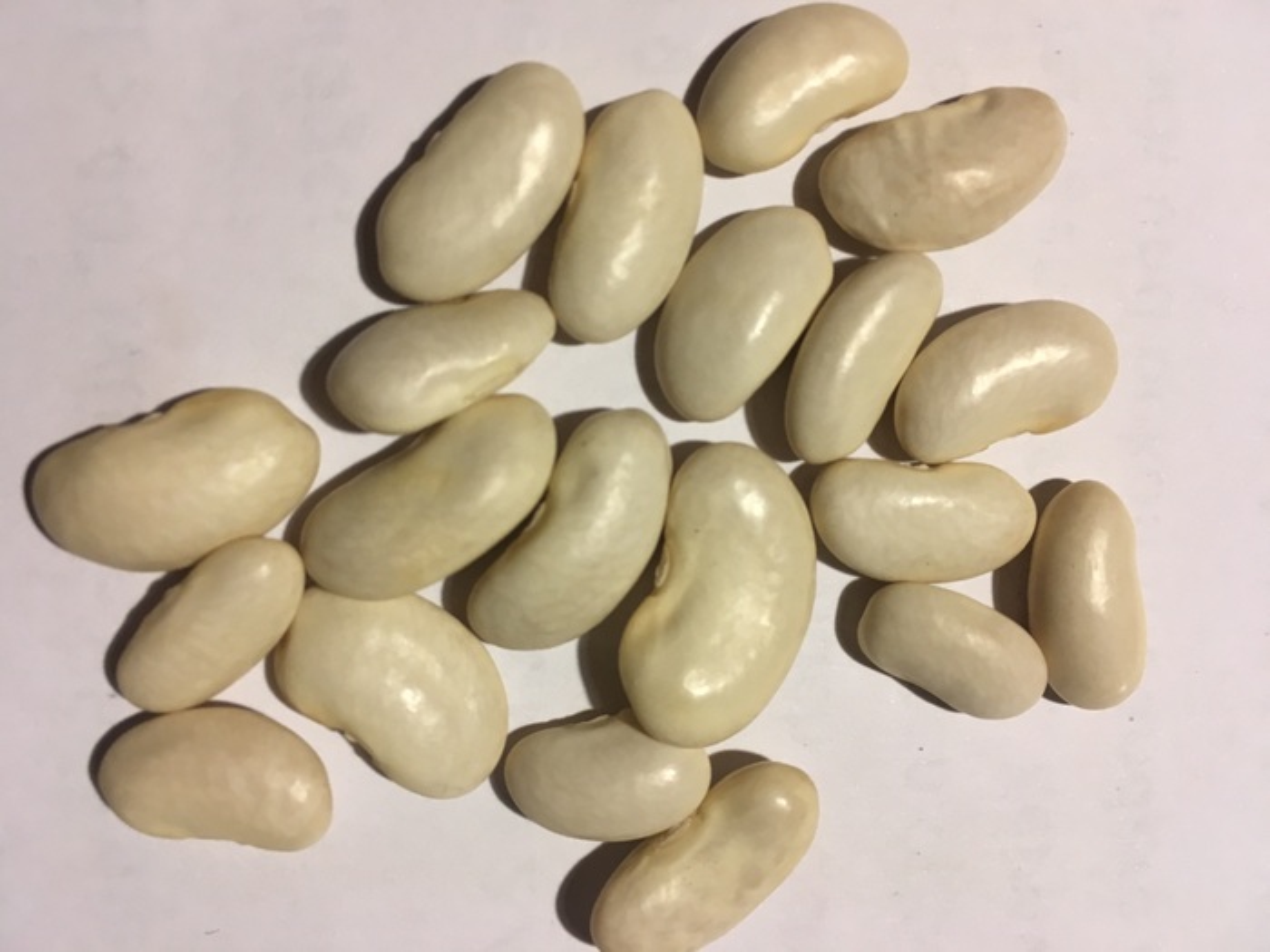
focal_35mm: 29
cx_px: 635
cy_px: 476
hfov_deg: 61.7
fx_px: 1064
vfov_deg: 48.2
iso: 80
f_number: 2.2
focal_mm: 4.15
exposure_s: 1/33
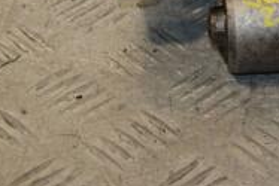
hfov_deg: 9.4
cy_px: -104
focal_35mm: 217
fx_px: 1680
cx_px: 330
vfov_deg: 6.3
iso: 800
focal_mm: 45
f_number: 6.3
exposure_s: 1/200
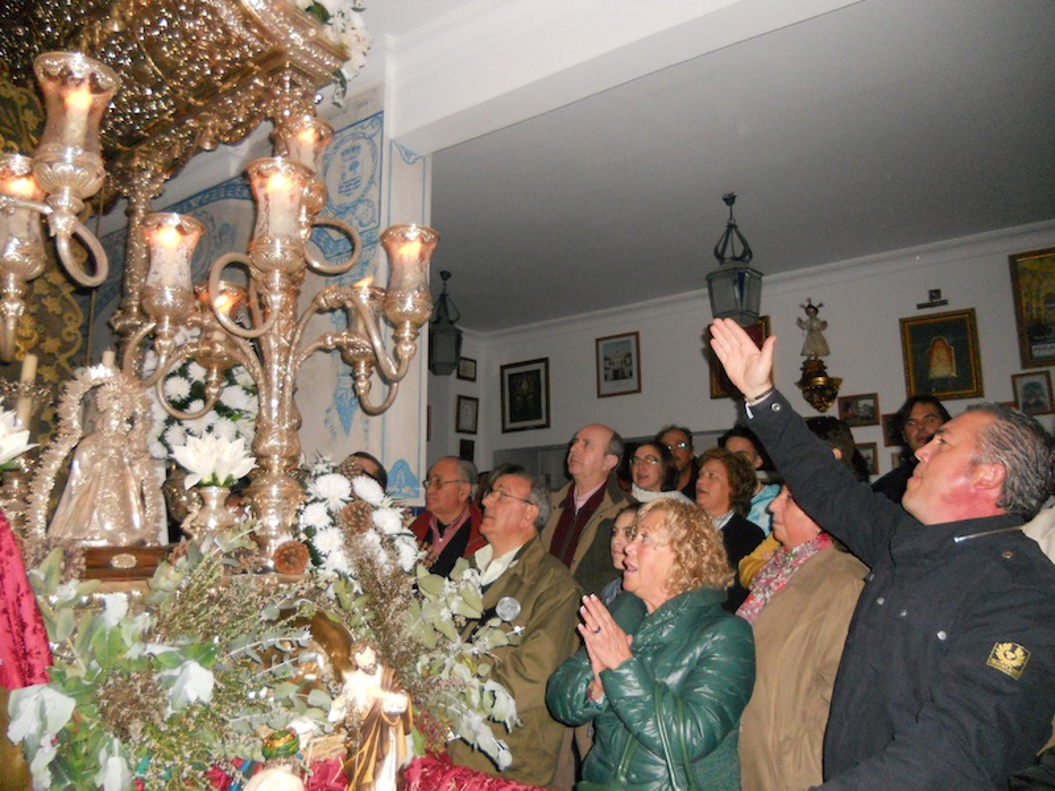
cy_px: 396
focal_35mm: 27
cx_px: 528
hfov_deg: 65.3
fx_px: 823
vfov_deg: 51.4
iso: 500
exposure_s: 1/25
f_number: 3.2
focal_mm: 4.9
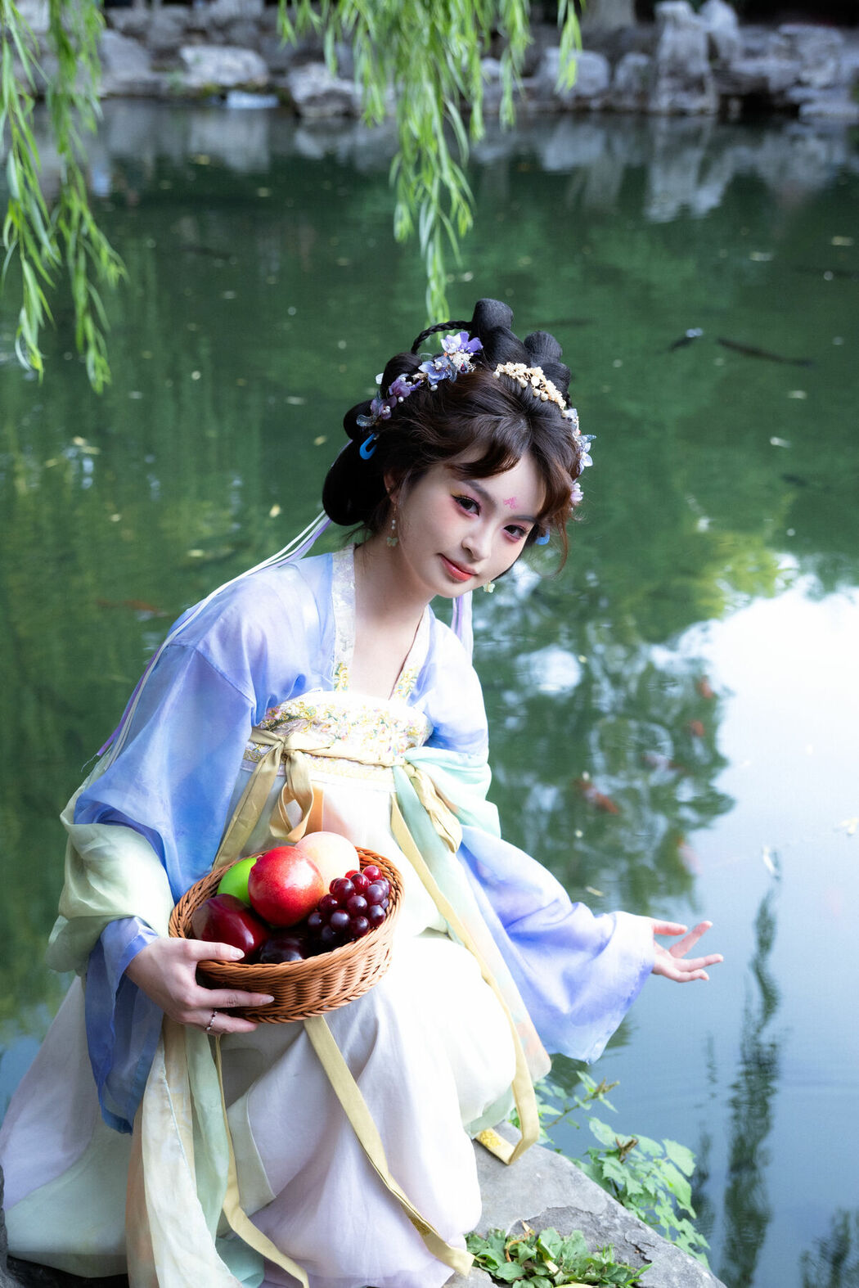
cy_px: 644
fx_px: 1574
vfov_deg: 44.5
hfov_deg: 30.5
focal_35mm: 44
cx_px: 430
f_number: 4
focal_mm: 44
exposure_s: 1/320
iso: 640
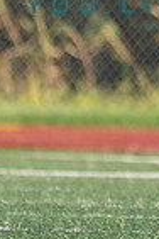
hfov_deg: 0.5
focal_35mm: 2806
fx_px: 18588
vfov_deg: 0.7
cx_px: 494
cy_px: -122
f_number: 7.1
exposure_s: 1/1250
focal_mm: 400
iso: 1000
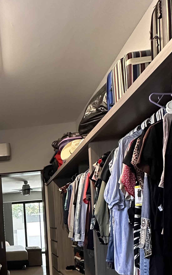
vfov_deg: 51.9
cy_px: 232
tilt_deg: -2.0
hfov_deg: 32.4
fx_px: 255
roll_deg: +3.3
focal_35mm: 34
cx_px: -21
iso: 500
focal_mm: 2.22
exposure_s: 1/60
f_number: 2.2
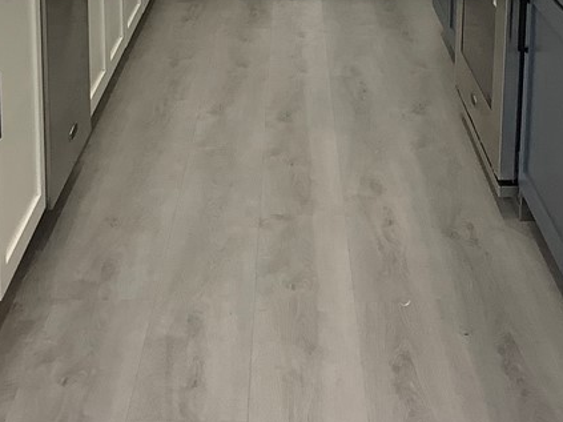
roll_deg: -0.5
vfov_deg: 18.9
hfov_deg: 26.0
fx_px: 1219
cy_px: -39
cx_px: 270
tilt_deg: -12.5
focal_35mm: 75
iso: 64
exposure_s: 1/50
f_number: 2.4
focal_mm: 3.3
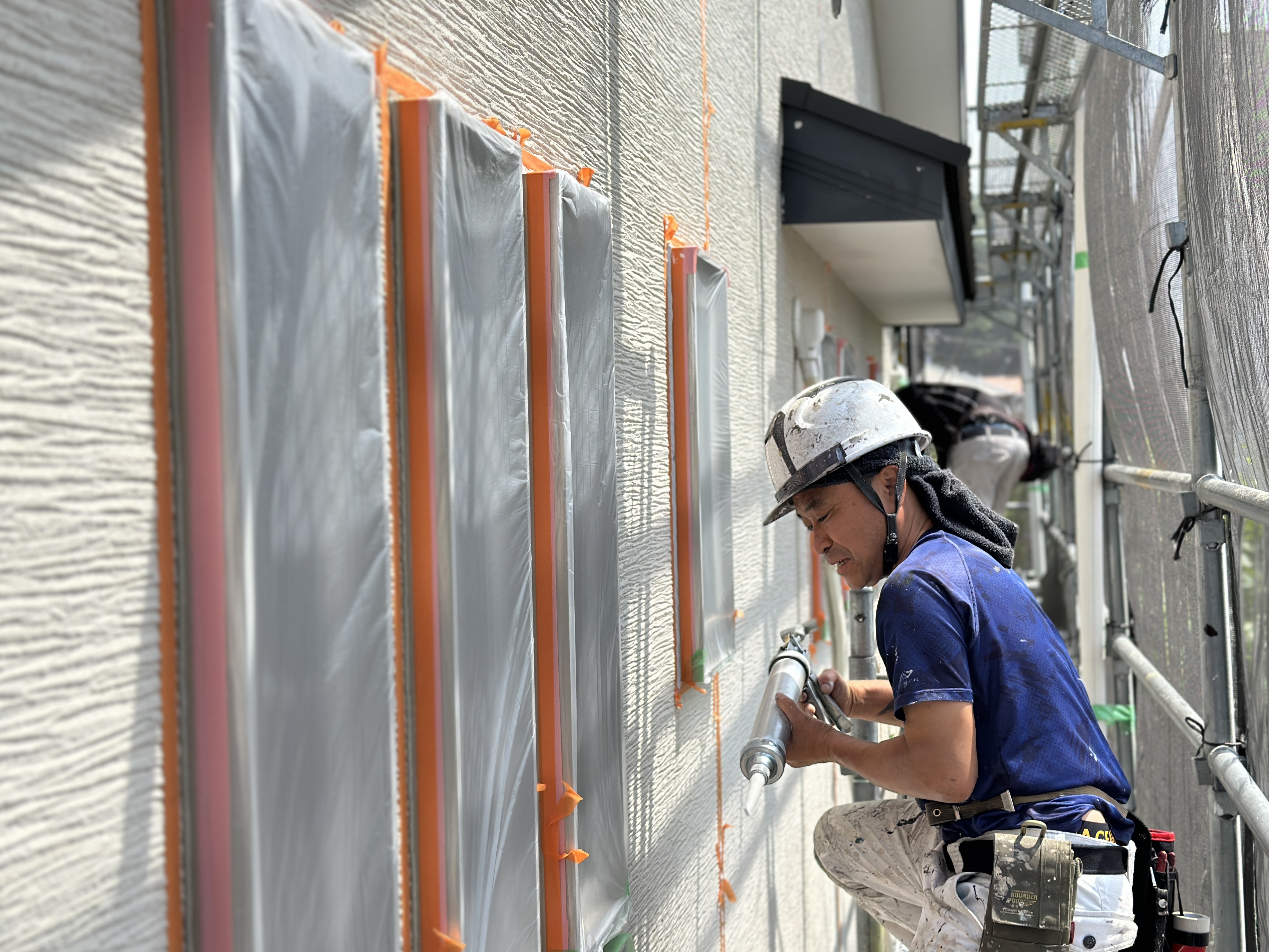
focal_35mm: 49
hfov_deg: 38.9
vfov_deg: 29.7
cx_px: 630
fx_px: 1796
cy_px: 480
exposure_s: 1/1242
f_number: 1.78
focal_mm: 6.86
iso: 80
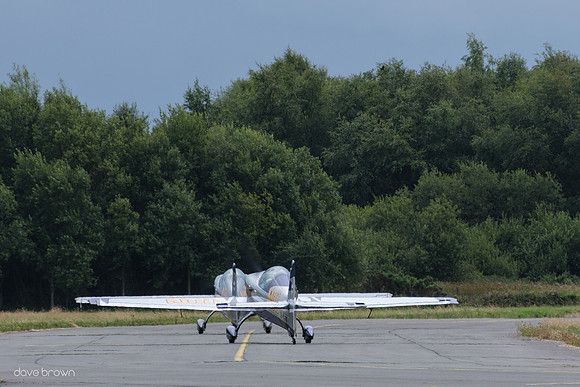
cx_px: 371
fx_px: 9986
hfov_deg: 3.3
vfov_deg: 2.2
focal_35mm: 620
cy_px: 158
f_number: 9
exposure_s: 1/320
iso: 160
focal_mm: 278.4
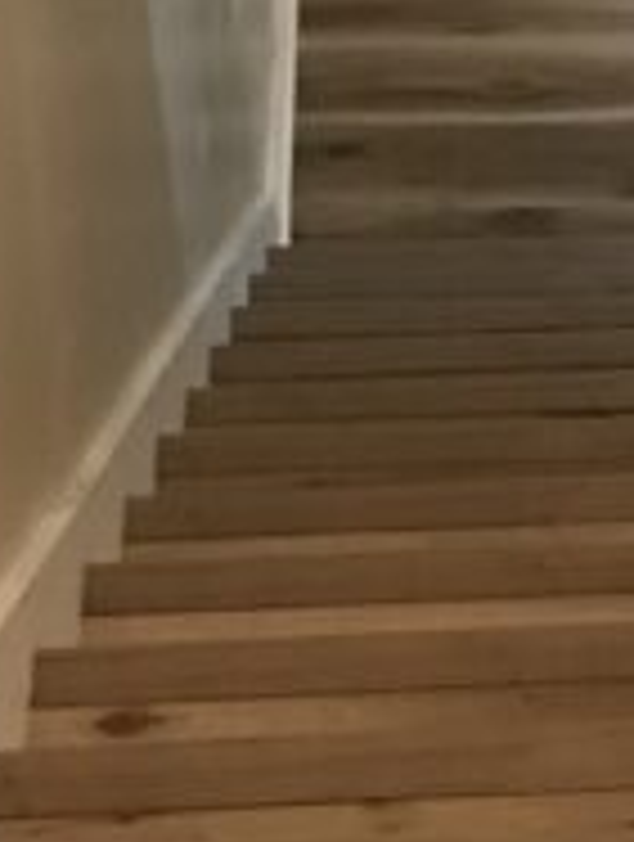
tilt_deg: -43.8
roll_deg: -2.9
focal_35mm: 153
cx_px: 868
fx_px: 3724
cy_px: 275
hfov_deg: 9.5
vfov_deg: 12.9
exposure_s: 1/9
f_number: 1.8
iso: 100
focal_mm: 3.99
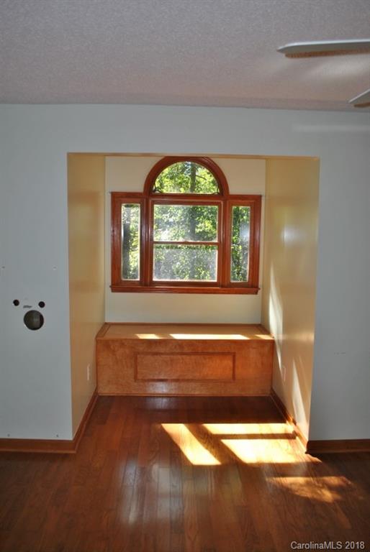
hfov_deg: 48.0
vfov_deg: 67.3
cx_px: 185
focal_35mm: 27
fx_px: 415
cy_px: 276
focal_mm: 18
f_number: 3.5
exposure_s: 1/125
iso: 100
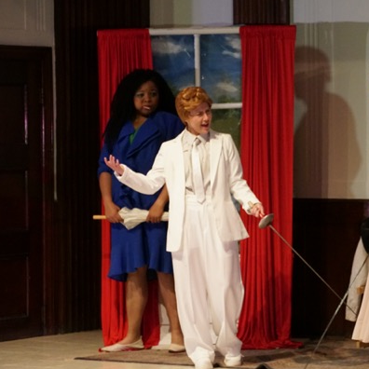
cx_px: 242
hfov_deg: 10.3
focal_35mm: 170
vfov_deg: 10.3
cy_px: 185
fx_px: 2050
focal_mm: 88
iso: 6400
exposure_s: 1/160
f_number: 5.6
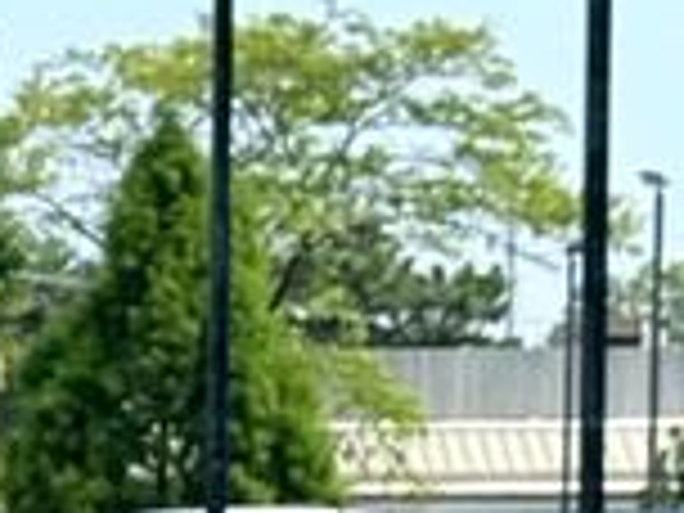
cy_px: 988
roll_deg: -0.2
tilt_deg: -3.8
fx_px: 6382
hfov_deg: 5.8
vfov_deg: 4.5
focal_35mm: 323
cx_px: -1138
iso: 64
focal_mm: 6.76
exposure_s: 1/2976
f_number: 1.78
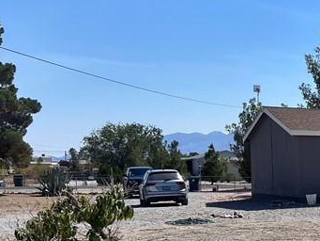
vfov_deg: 18.4
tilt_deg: -7.4
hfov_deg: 21.5
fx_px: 721
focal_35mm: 78
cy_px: 248
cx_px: 463
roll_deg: +0.2
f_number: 1.5
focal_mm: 5.7
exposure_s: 1/6579
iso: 50
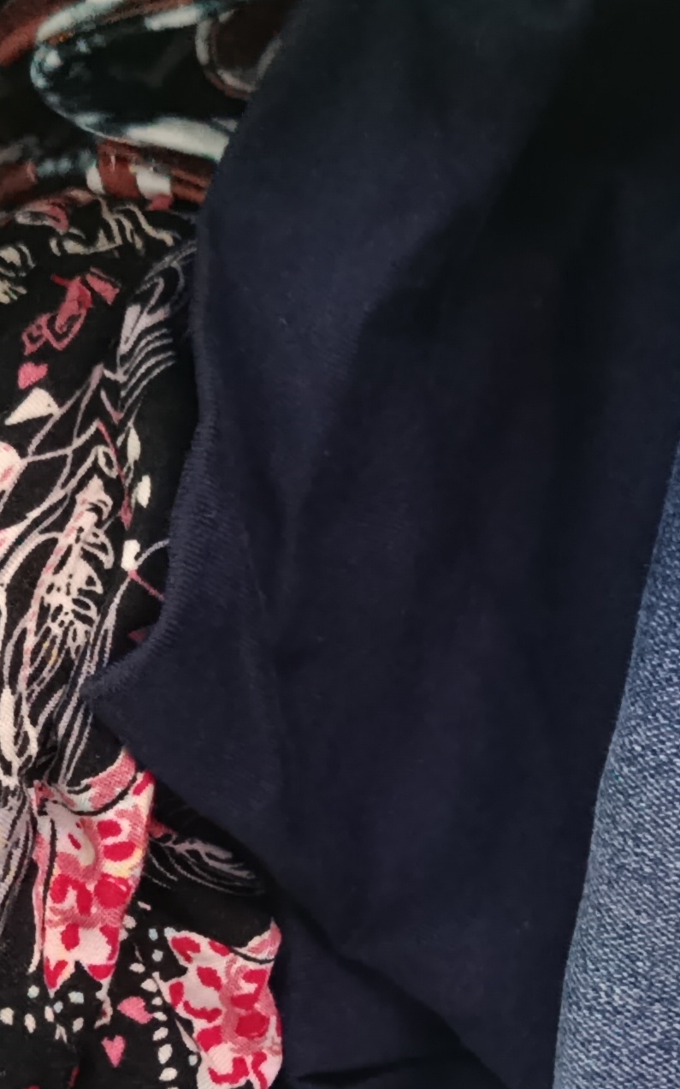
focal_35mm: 80
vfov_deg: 25.4
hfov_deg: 16.3
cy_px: 884
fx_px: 2372
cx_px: 417
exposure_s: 1/16.7
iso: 5175
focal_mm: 5.24
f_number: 1.7
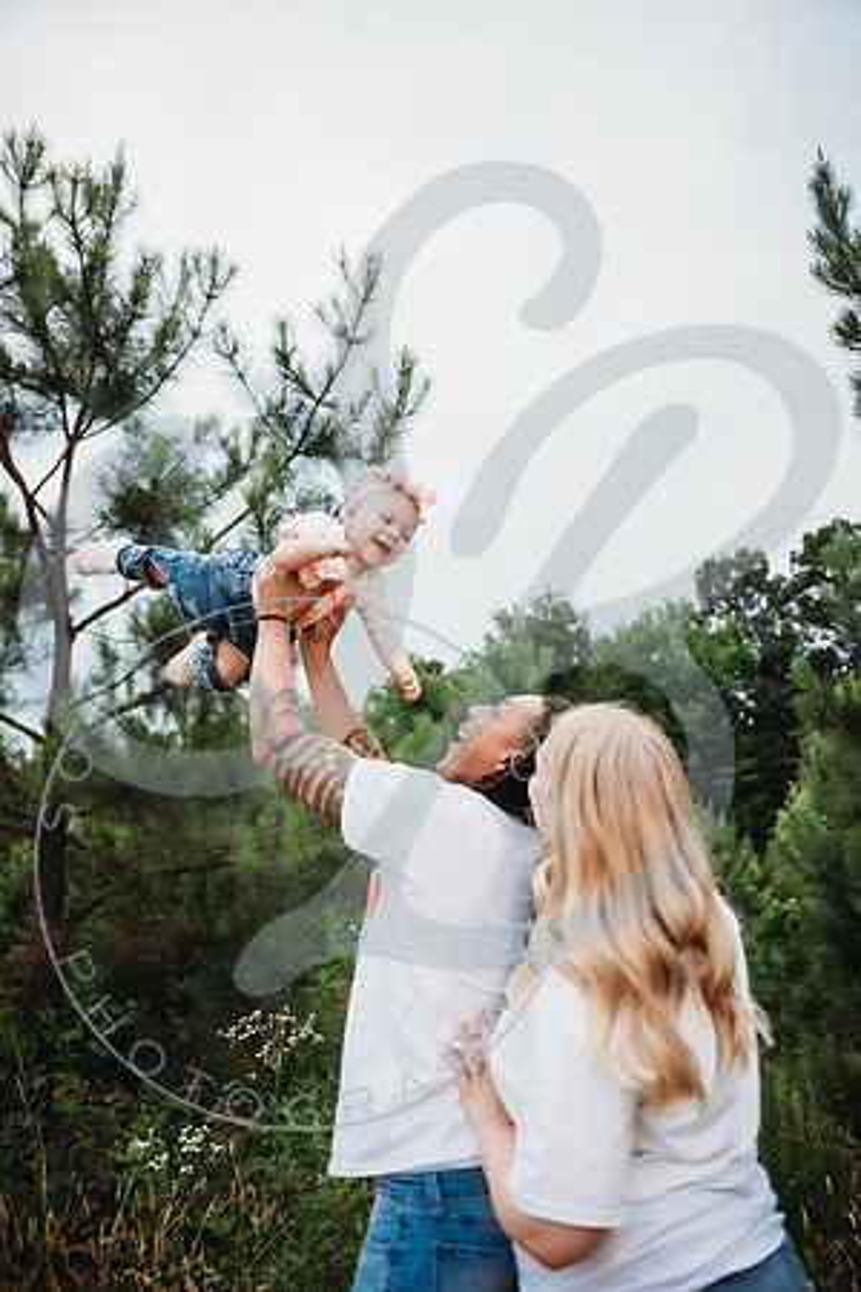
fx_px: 969
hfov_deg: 47.9
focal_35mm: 27
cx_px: 430
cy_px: 646
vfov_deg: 67.4
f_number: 2.8
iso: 200
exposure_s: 1/320
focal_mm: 27
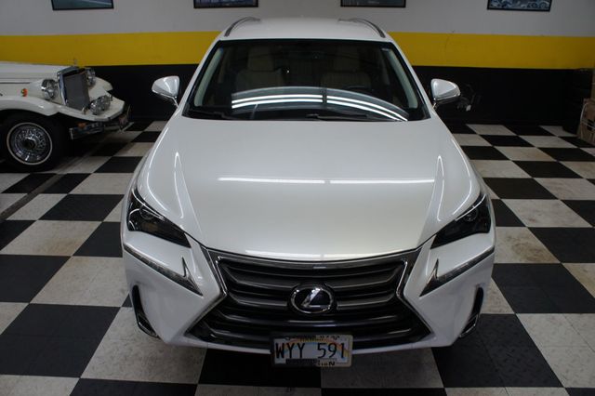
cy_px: 198
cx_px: 298
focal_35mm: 27
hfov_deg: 67.4
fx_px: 446
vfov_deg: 47.9
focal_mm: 18
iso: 200
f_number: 5
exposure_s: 1/60
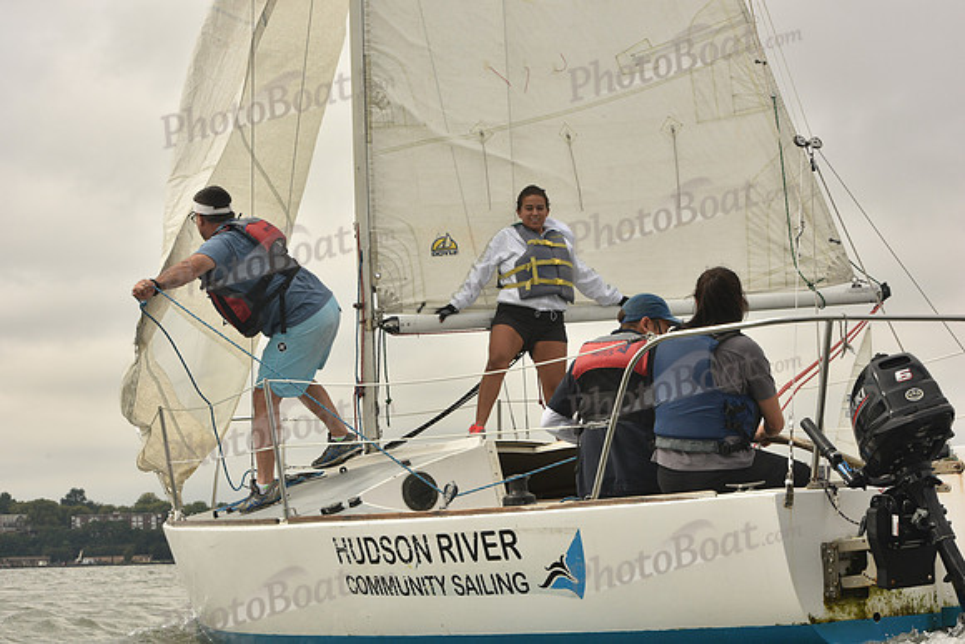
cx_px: 482
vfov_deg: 17.5
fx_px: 2091
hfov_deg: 26.0
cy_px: 322
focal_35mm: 78
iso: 400
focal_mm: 78
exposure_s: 1/800
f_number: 13
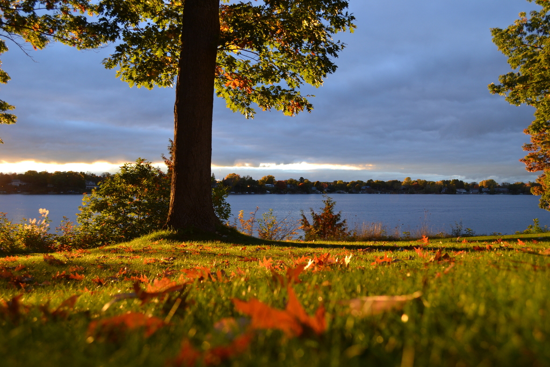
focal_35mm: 33
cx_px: 275
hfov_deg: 57.2
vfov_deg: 40.0
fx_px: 504
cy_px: 184
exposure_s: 1/125
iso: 400
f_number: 5.6
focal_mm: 22
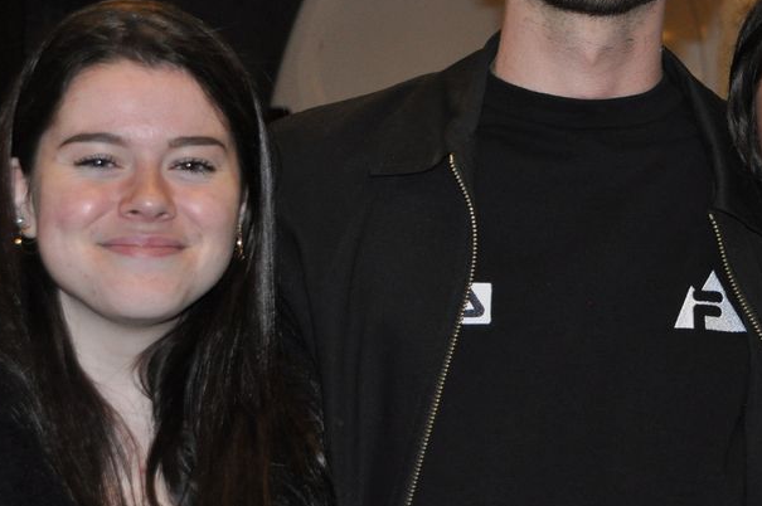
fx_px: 2685
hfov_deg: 16.1
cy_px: 43
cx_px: 566
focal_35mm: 127
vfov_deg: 10.7
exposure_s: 1/60
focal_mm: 40
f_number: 4.8
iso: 800
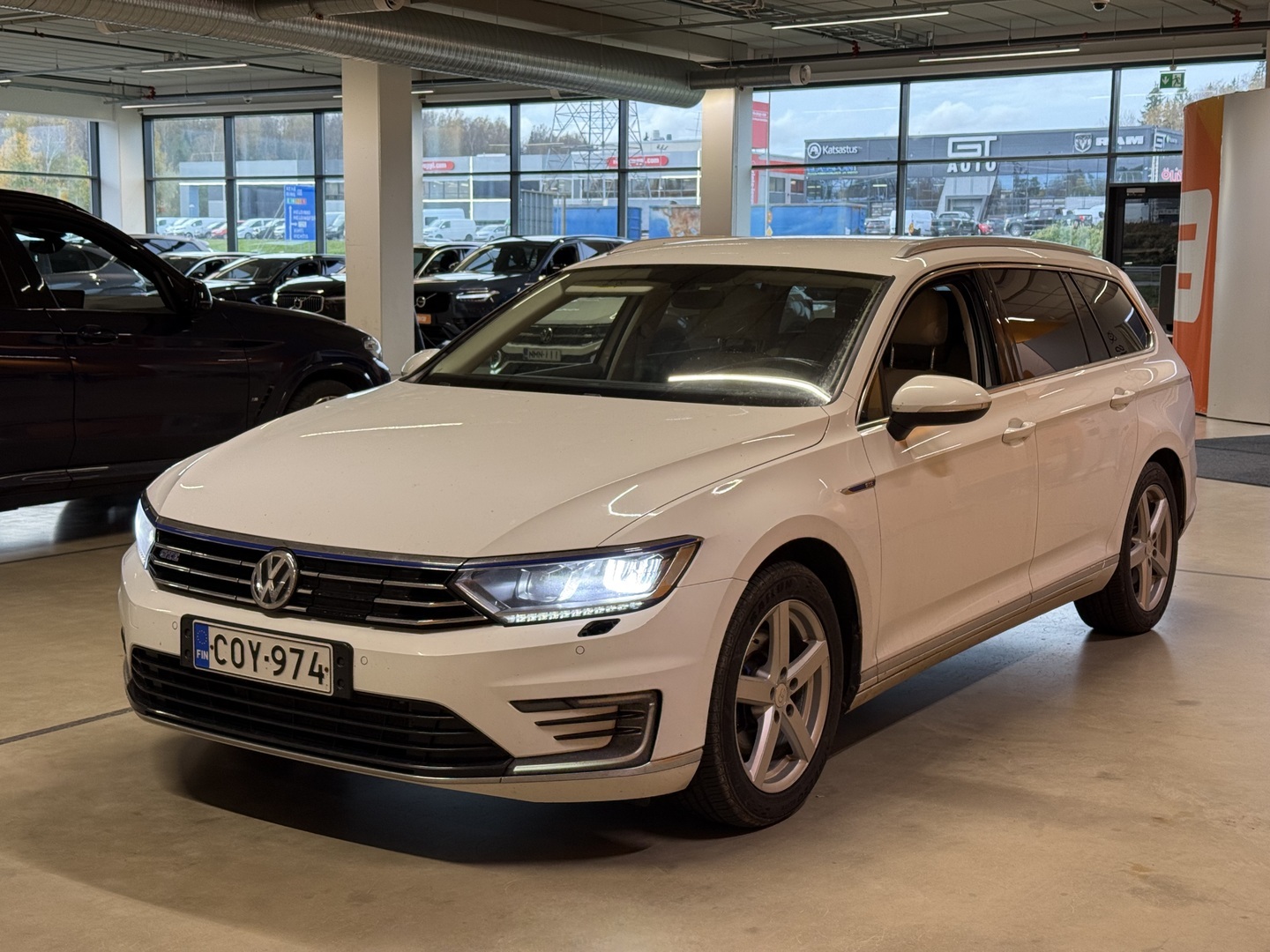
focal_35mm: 48
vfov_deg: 30.3
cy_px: 476
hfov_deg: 39.7
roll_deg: -0.7
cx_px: 635
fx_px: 1761
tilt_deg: -6.9
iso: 50
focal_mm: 6.76
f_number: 1.78
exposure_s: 1/100
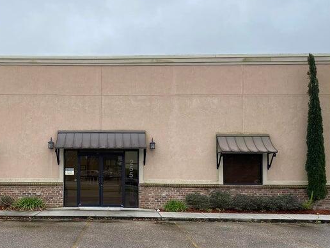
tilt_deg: +4.0
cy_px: 154
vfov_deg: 33.4
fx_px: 410
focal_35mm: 43
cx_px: 100
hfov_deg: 43.0
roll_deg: -0.3
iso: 32
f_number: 1.8
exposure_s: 1/1115
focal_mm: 4.25
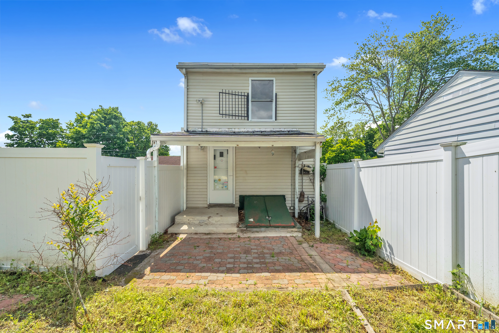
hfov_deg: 96.7
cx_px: 250
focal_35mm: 16
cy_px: 166
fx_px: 222
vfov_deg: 73.7
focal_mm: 16
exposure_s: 1/1250
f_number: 7.1
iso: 1600
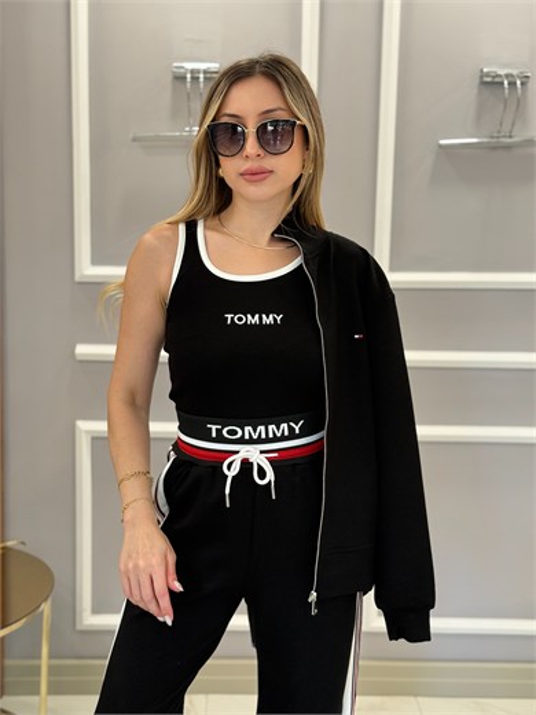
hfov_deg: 30.3
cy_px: 358
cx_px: 268
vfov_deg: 39.7
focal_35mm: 48
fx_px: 991
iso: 100
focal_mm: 6.76
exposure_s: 1/60
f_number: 1.78
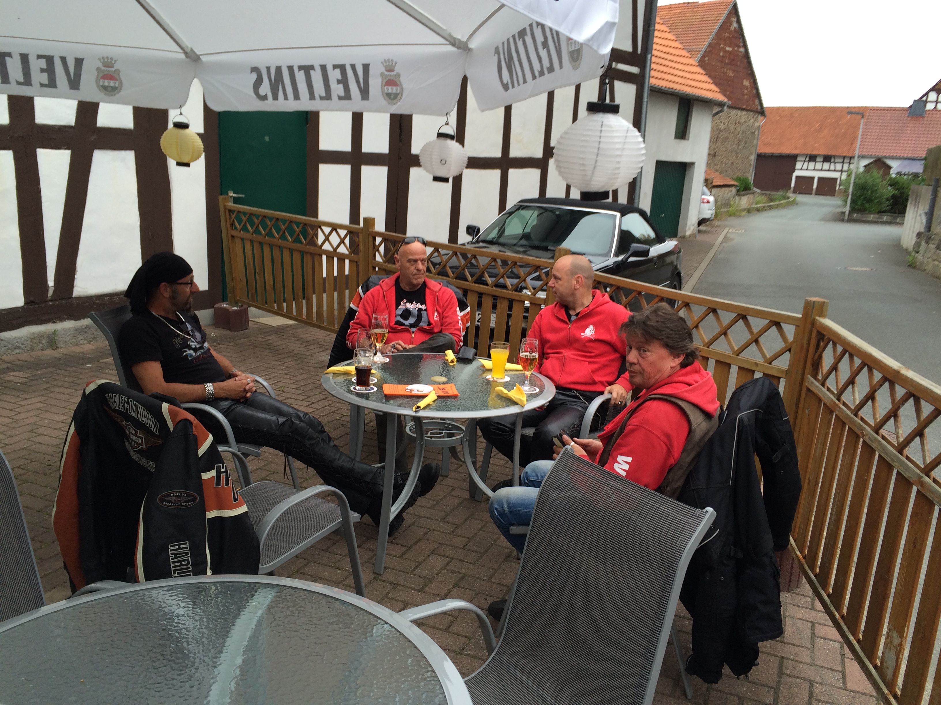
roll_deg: -1.6
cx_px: 470
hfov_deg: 61.7
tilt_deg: -13.3
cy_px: 352
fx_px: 788
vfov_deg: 48.2
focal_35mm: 29
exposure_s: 1/131
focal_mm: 4.15
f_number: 2.2
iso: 32
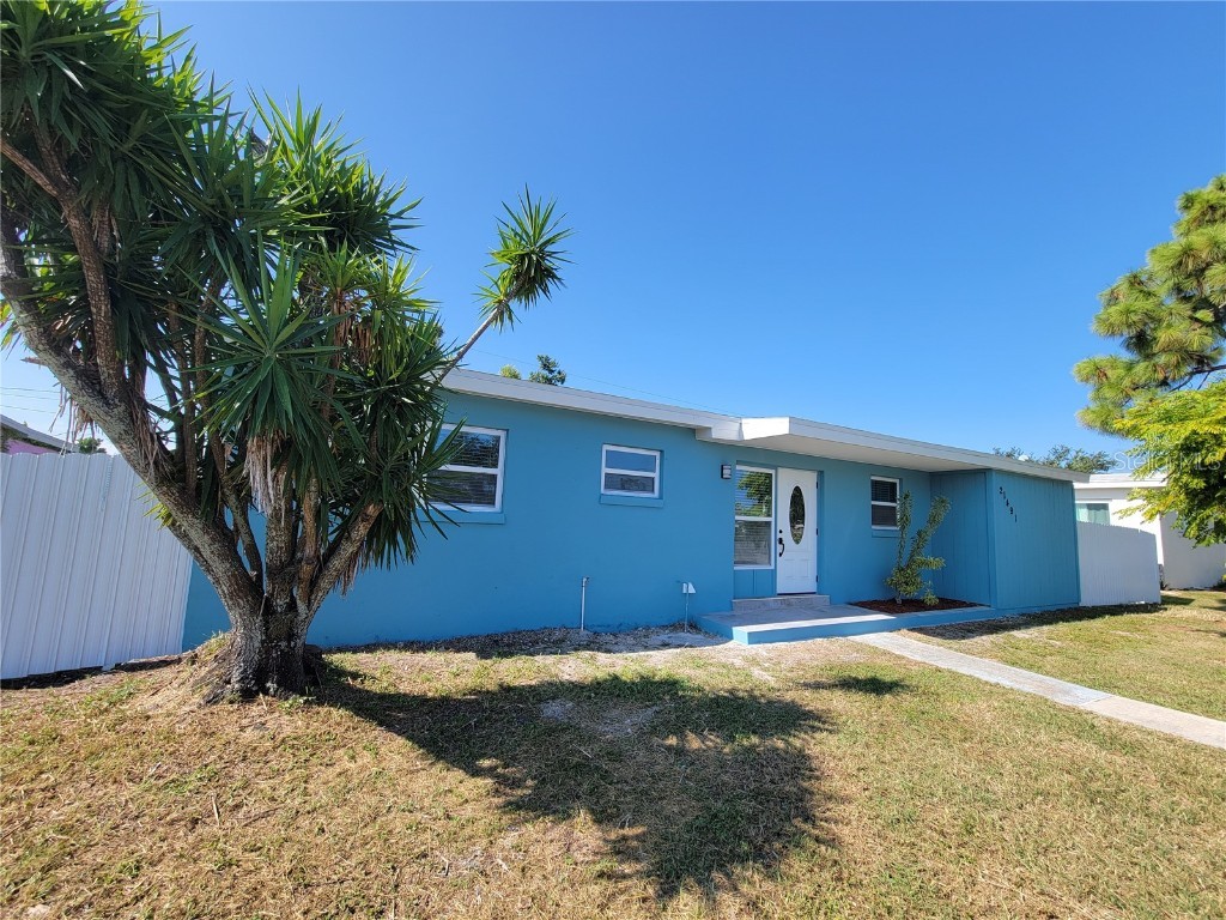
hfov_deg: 106.2
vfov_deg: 89.9
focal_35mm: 13
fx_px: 460
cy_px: 460
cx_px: 613
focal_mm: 2.2
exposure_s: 1/922
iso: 50
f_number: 2.2
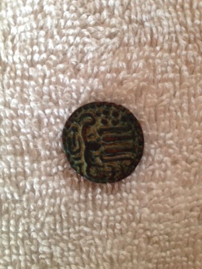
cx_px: 101
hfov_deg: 40.7
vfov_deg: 52.6
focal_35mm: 35
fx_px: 272
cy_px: 134
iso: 160
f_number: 2.4
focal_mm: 4.28
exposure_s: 1/20
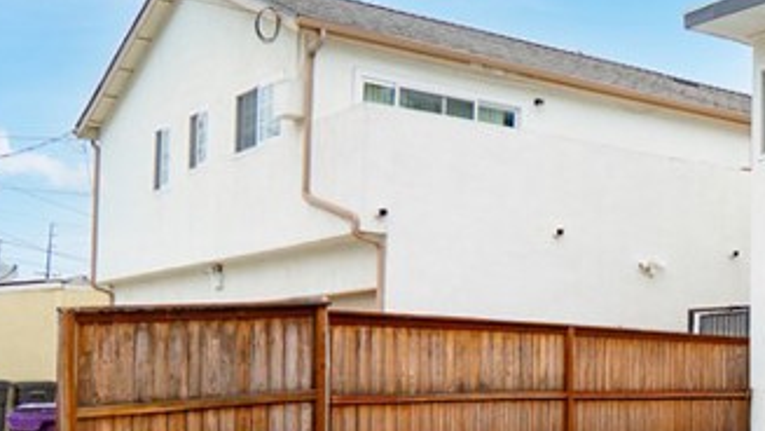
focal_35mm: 59
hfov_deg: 29.2
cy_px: 337
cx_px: 976
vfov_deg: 20.2
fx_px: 1197
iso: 100
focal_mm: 12
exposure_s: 1/80
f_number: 7.1
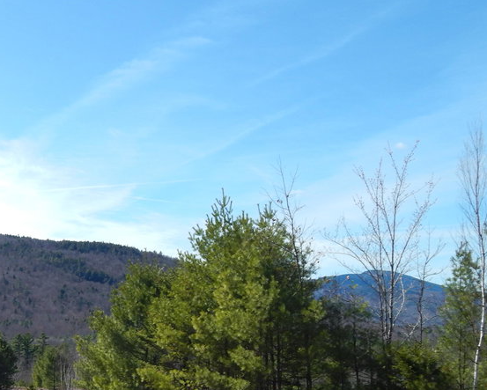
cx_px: 48
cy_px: 316
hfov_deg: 31.9
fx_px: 808
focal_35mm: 56
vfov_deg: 26.6
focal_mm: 5.6
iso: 125
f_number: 6.5
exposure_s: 1/400
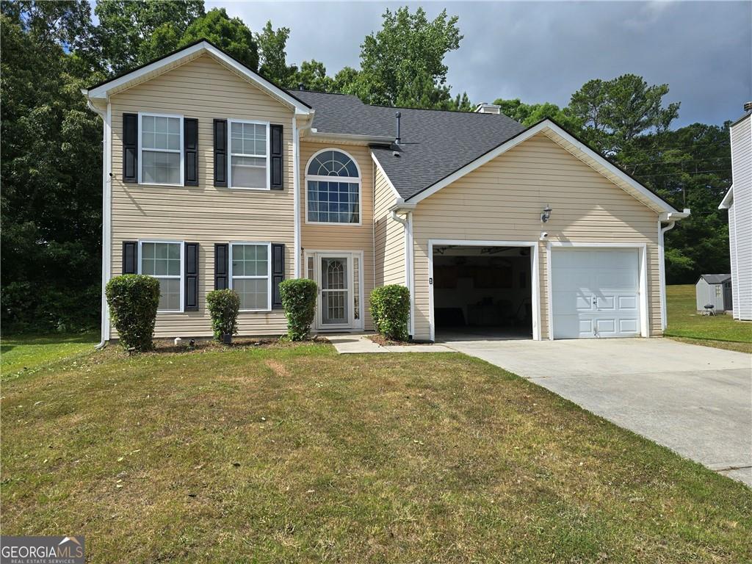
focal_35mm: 23
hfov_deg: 73.9
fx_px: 500
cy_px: 282
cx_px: 376
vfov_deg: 58.9
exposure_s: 1/968
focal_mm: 6.3
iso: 12
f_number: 1.7
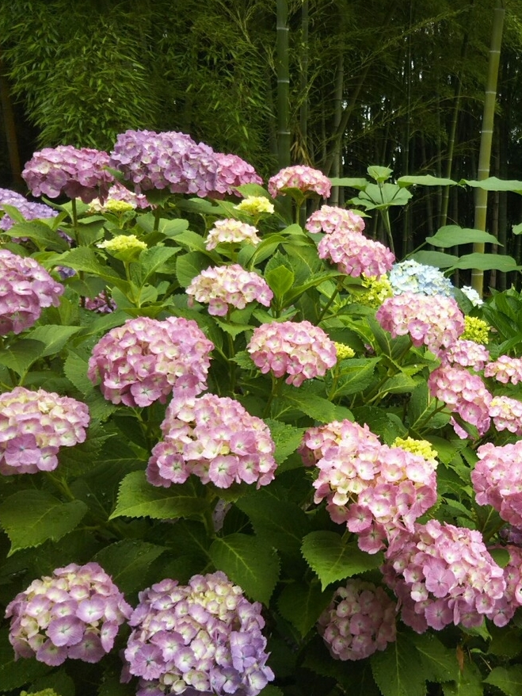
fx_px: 824
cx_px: 457
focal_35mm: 41
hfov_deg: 33.5
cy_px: 343
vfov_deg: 45.8
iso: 40
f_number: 2.2
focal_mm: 4
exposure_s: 1/120
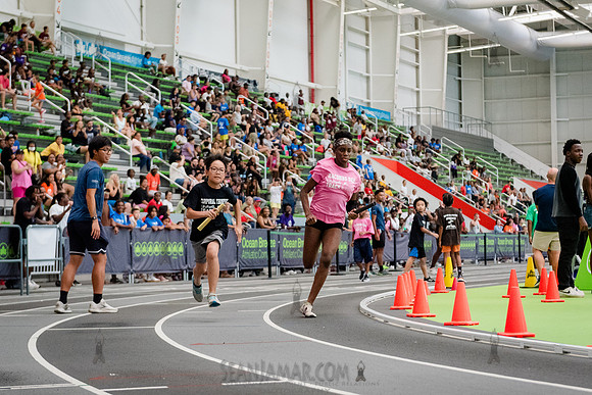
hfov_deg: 21.9
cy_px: 212
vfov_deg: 14.7
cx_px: 324
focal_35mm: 93
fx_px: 1528
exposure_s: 1/1000
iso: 6400
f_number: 3.5
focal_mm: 70
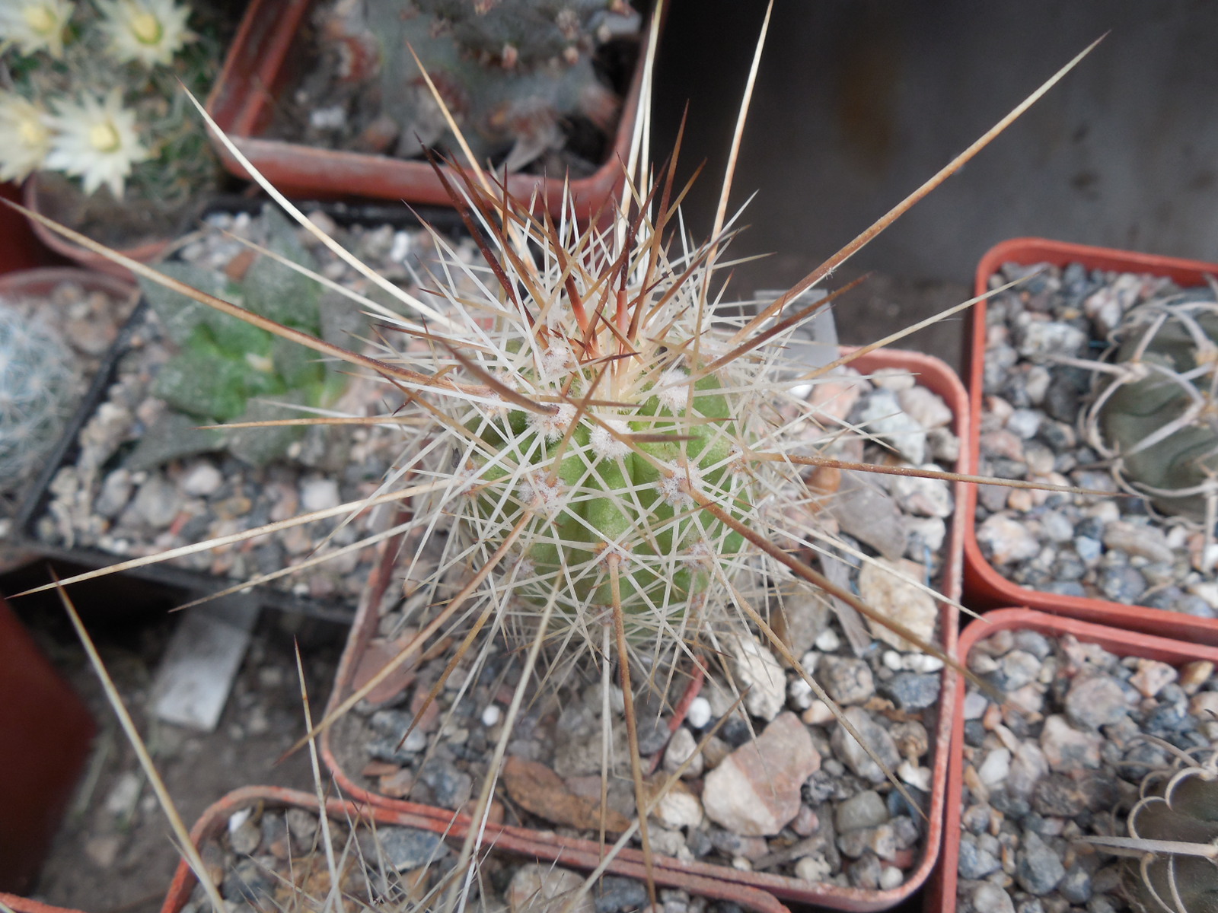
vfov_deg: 45.4
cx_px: 609
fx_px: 1091
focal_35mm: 31
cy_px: 456
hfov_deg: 58.4
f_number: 3.6
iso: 125
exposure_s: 1/30
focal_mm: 5.6
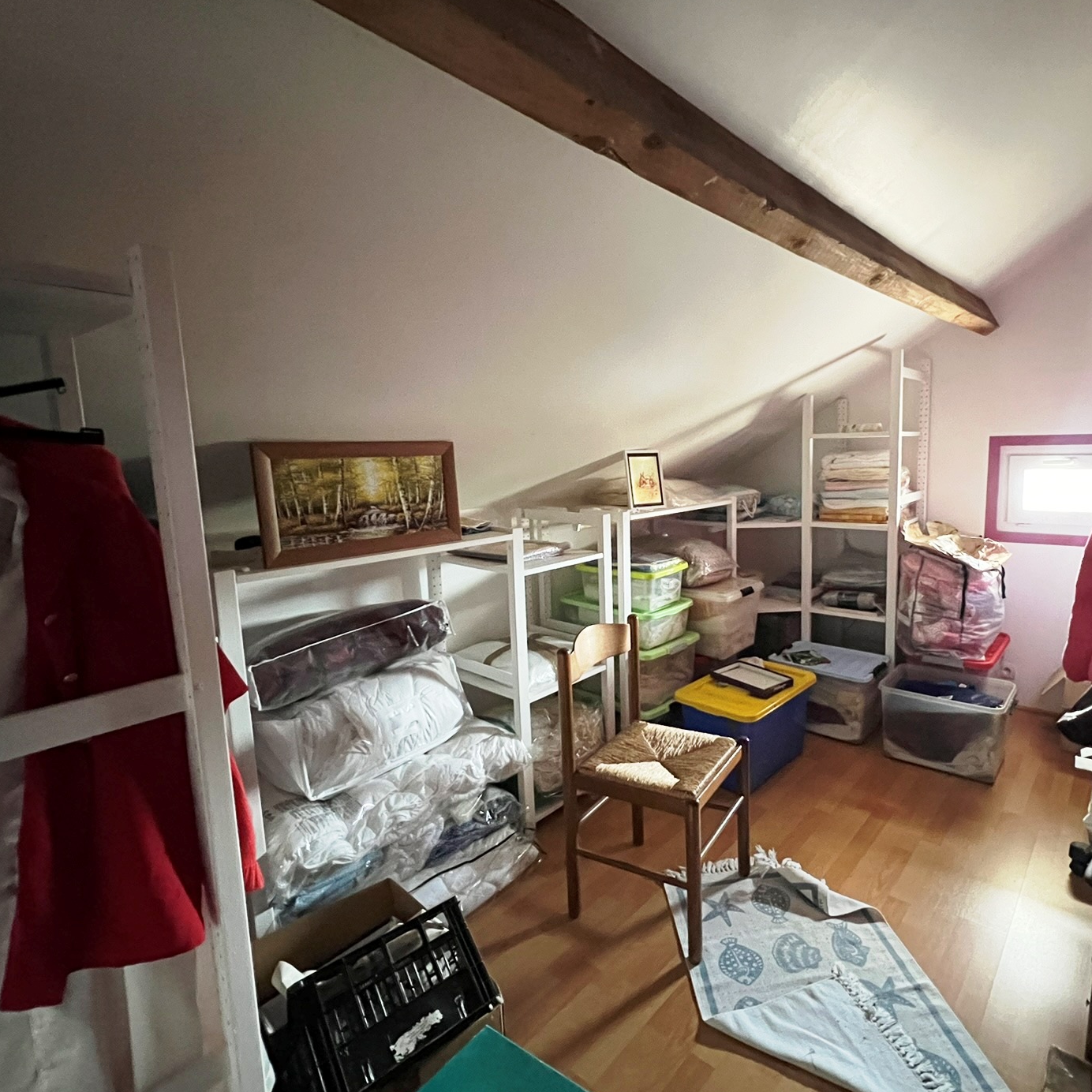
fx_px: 607
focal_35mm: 17
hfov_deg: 82.8
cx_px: 664
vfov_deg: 84.0
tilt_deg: -7.4
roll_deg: +1.5
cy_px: 533
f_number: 1.8
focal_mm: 1.57
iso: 1600
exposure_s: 1/30
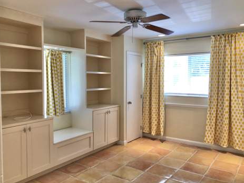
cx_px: 118
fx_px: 204
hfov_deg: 61.7
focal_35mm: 29
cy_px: 92
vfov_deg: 48.2
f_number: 1.8
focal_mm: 4
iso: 32
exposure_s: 1/30
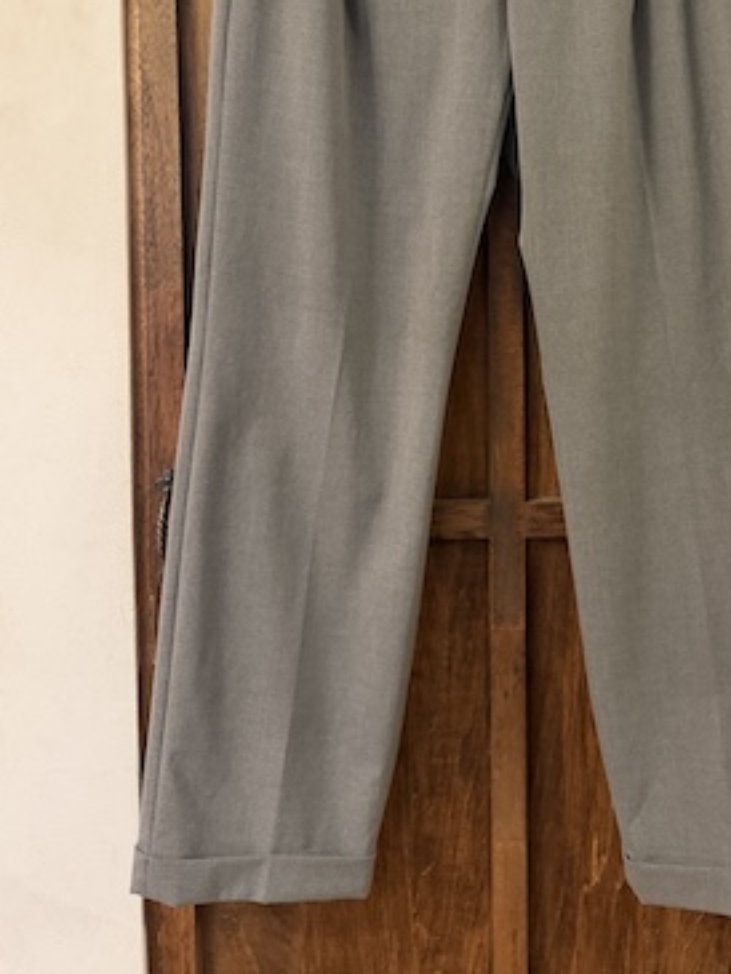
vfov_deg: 50.9
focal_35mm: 35
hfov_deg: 40.2
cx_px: 494
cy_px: 274
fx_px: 985
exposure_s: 1/40
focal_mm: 6.76
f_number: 1.78
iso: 800
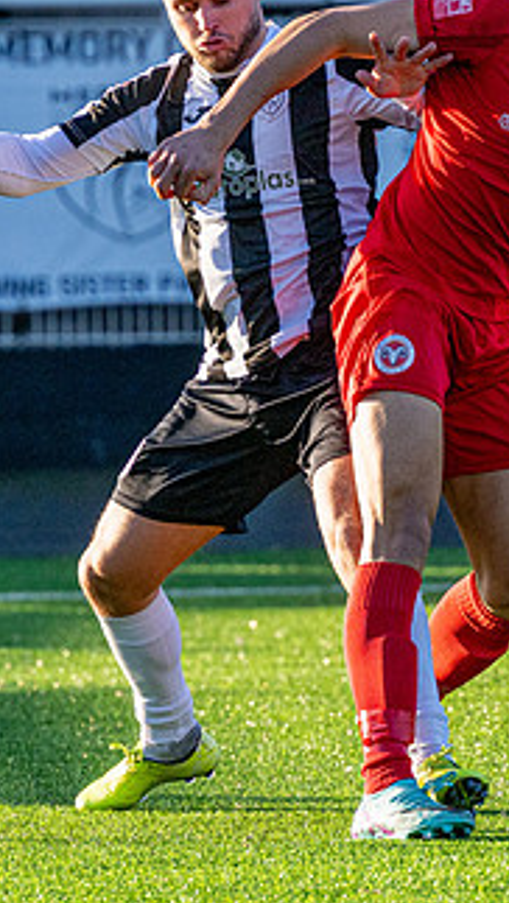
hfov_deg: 2.0
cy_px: 639
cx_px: 377
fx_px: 14234
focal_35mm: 594
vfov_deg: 3.6
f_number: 4
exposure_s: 1/3200
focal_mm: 195
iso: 400
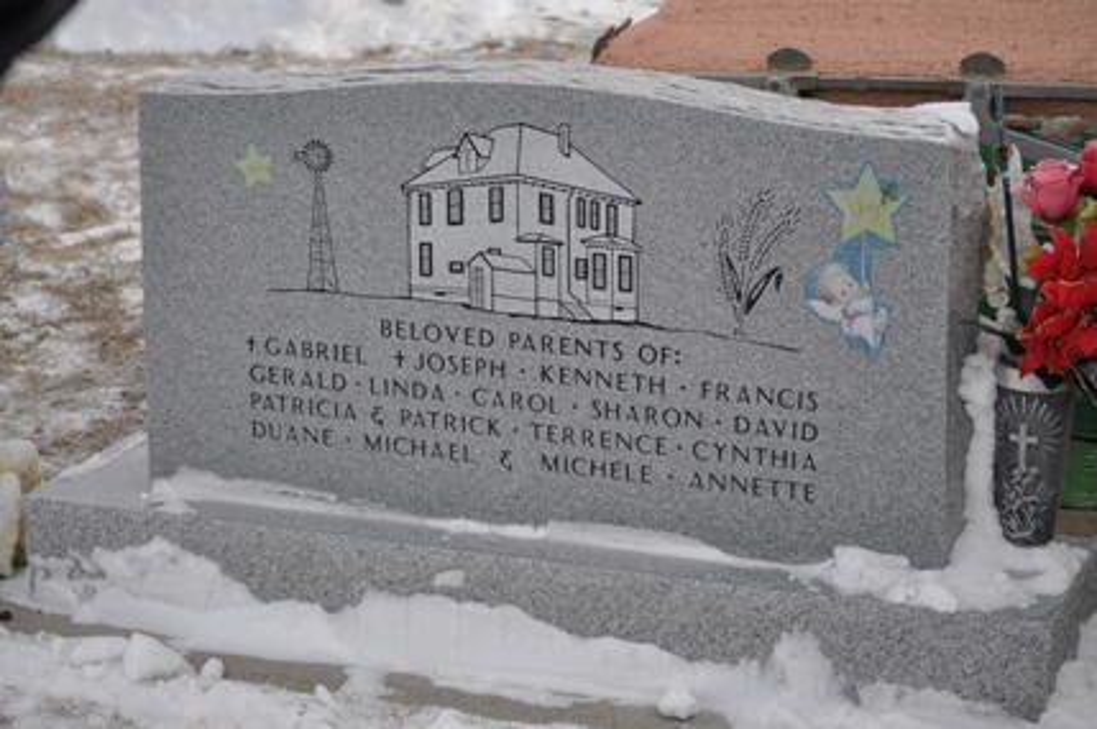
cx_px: 548
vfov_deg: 16.5
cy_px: 364
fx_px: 2511
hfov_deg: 24.6
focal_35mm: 82
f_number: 4
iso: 200
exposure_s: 1/1250
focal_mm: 55
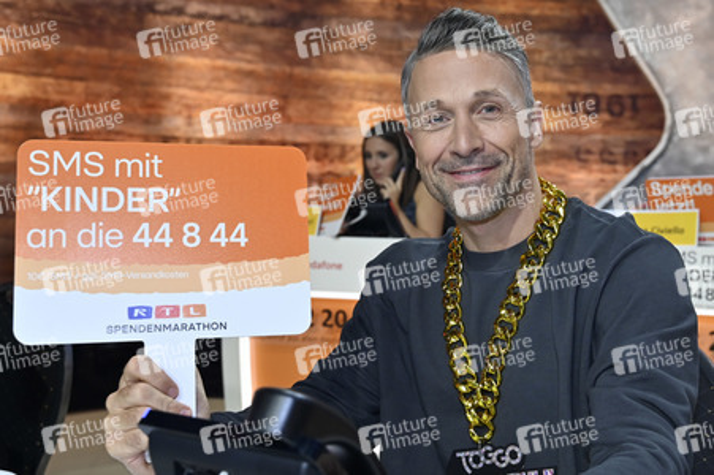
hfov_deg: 59.5
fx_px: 624
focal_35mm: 32
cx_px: 357
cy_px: 238
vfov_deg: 41.7
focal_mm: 31.5
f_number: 4
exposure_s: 1/200
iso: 1000
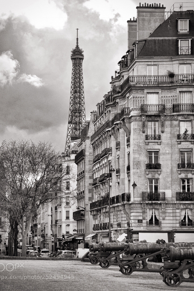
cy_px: 146
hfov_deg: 14.0
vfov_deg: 20.8
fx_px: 792
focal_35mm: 98
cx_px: 88
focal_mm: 47
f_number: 7.1
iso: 200
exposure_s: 1/250
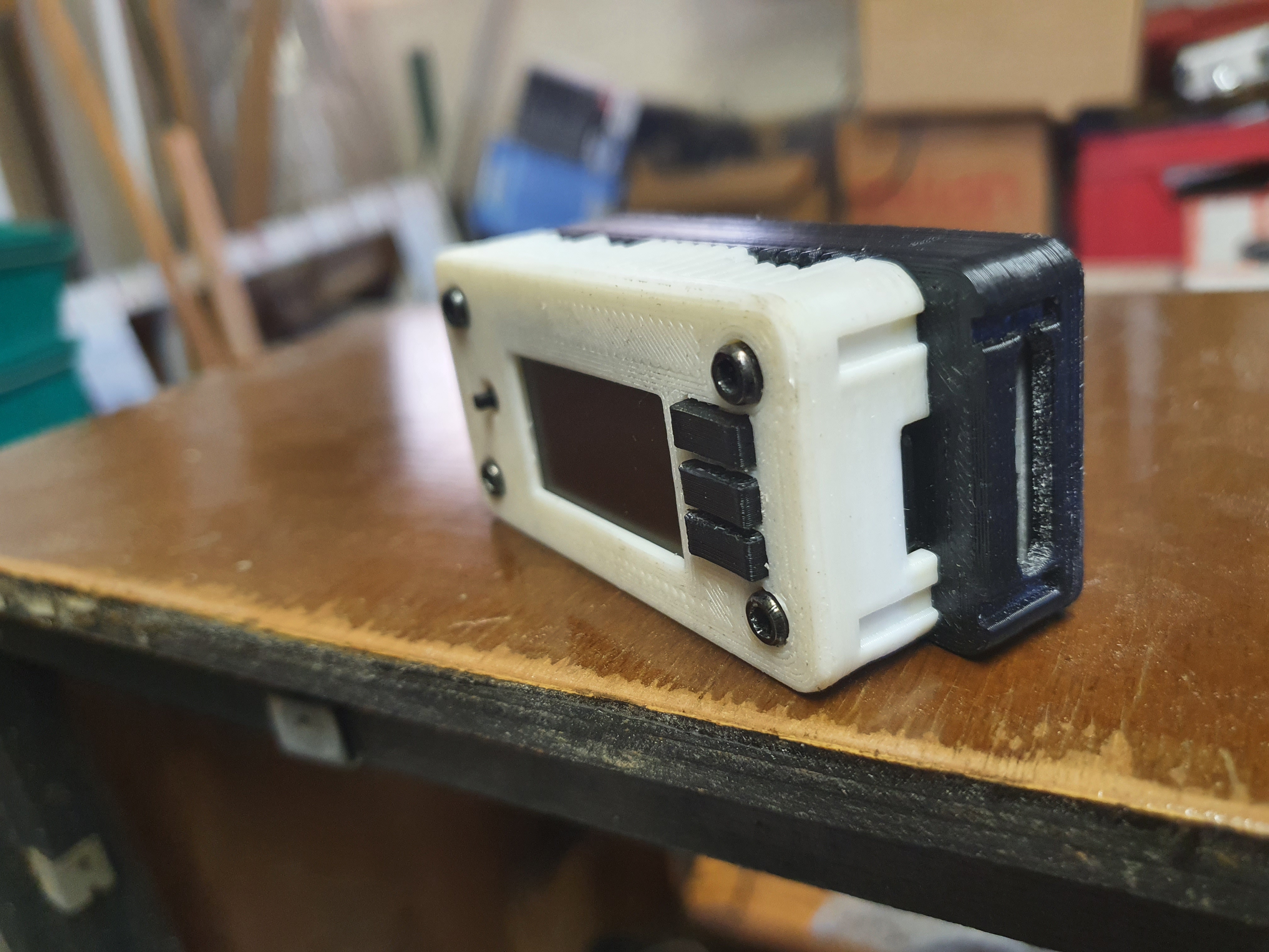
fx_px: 953
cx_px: 634
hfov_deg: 67.3
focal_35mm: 26
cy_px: 476
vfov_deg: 53.1
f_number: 1.5
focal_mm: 4.32
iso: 250
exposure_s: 1/50
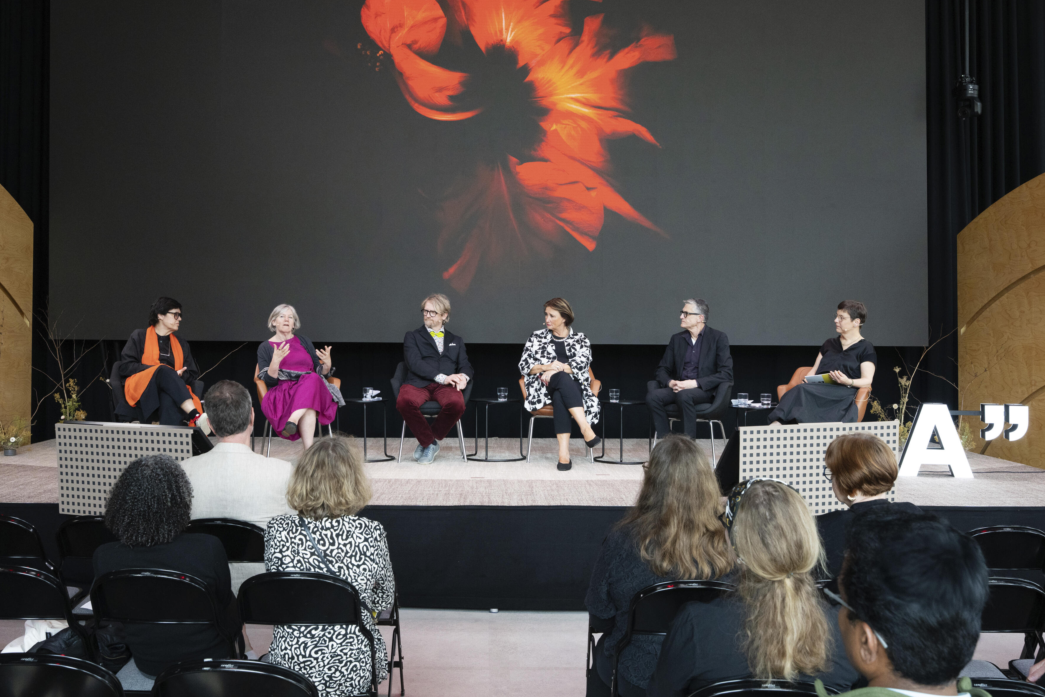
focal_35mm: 35
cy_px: 331
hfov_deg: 54.4
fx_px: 1016
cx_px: 481
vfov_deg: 37.8
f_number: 8
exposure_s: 1/160
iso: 2000
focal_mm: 31
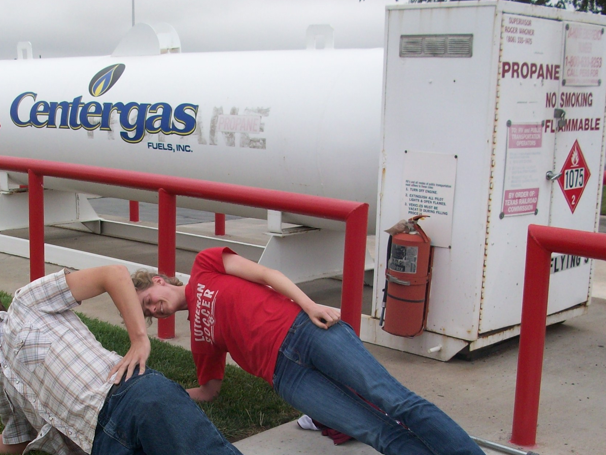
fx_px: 928
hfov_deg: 36.0
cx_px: 243
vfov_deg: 27.3
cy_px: 321
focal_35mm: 53
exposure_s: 1/209
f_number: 2.8
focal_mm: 5.7
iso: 64
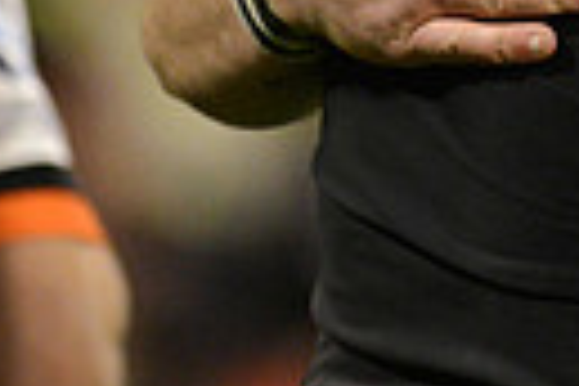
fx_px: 21630
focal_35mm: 1345
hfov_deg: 1.5
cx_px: 835
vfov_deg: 1.0
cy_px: -406
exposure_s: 1/1250
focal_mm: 300
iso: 4500
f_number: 2.8
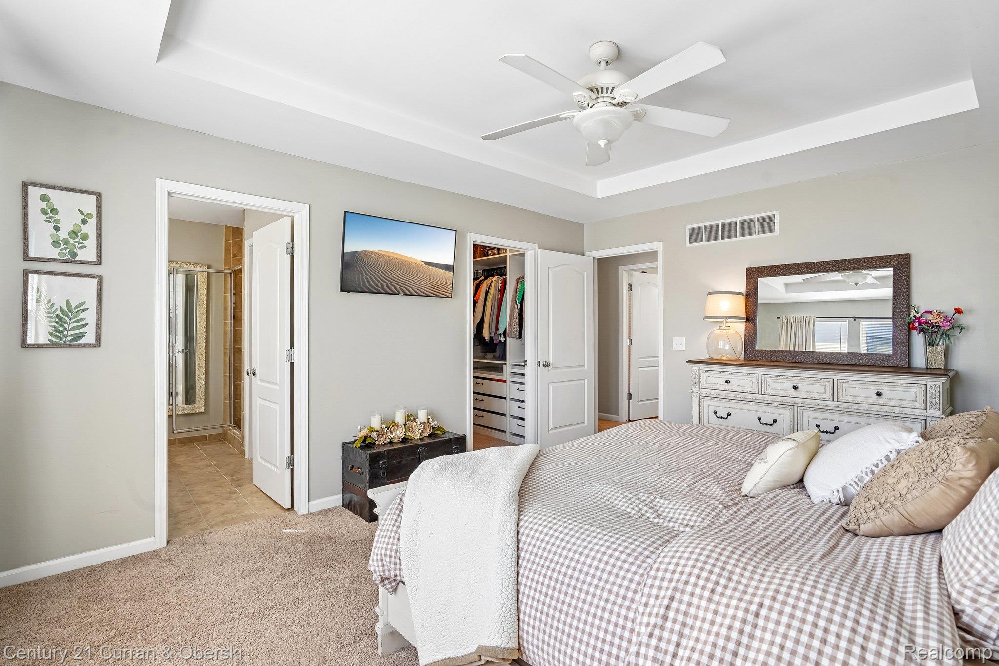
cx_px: 500
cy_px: 333
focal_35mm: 16
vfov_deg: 73.7
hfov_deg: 96.7
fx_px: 444
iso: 250
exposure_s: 1/20
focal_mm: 16
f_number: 8
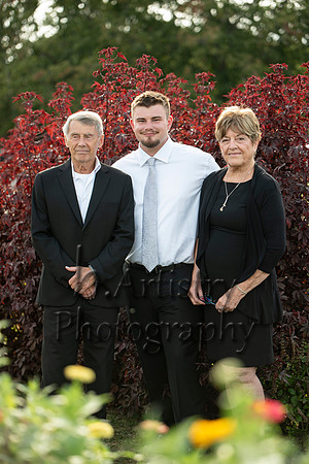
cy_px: 232
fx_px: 1223
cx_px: 154
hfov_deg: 14.4
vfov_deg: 21.5
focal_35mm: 95
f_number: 2.8
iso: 125
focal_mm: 95
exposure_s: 1/320
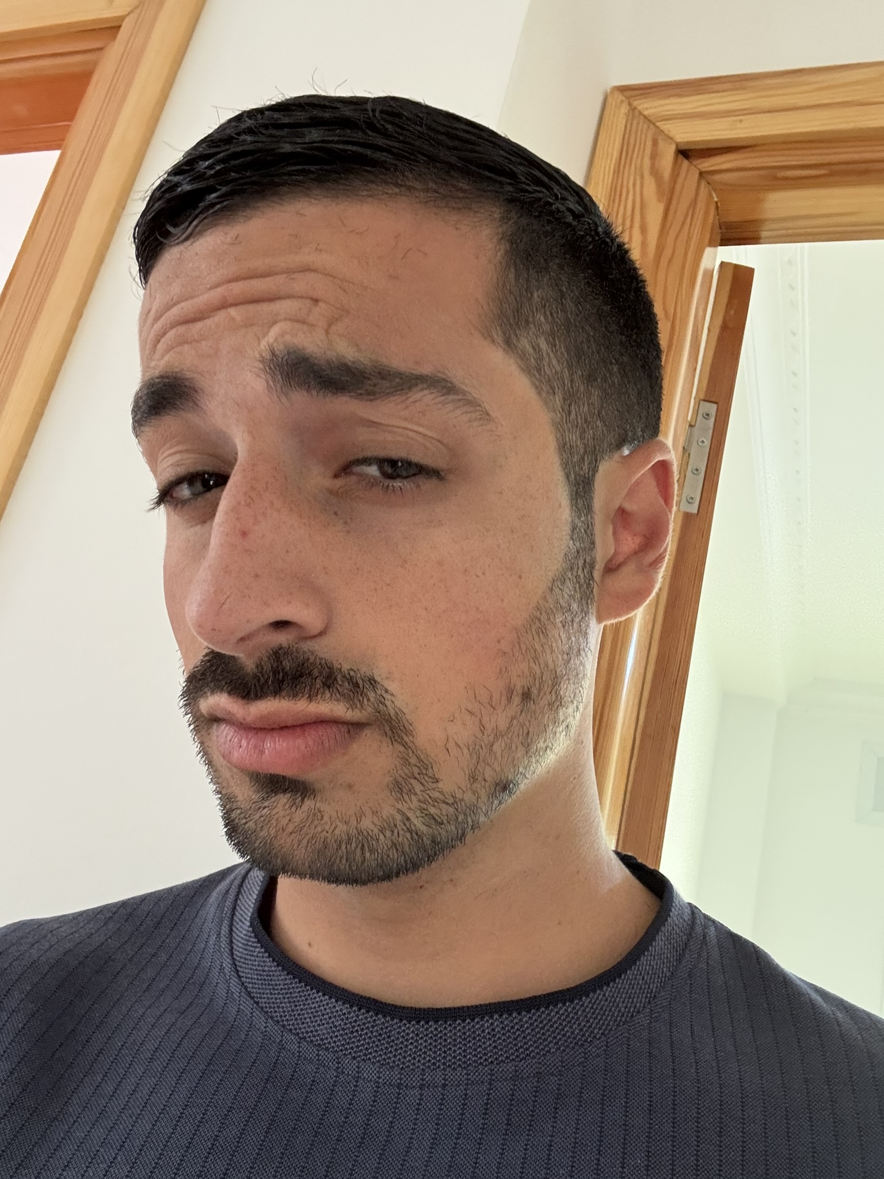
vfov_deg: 60.0
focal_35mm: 30
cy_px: 590
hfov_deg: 46.8
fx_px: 1021
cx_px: 442
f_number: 1.9
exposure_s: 1/33
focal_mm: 2.69
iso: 250
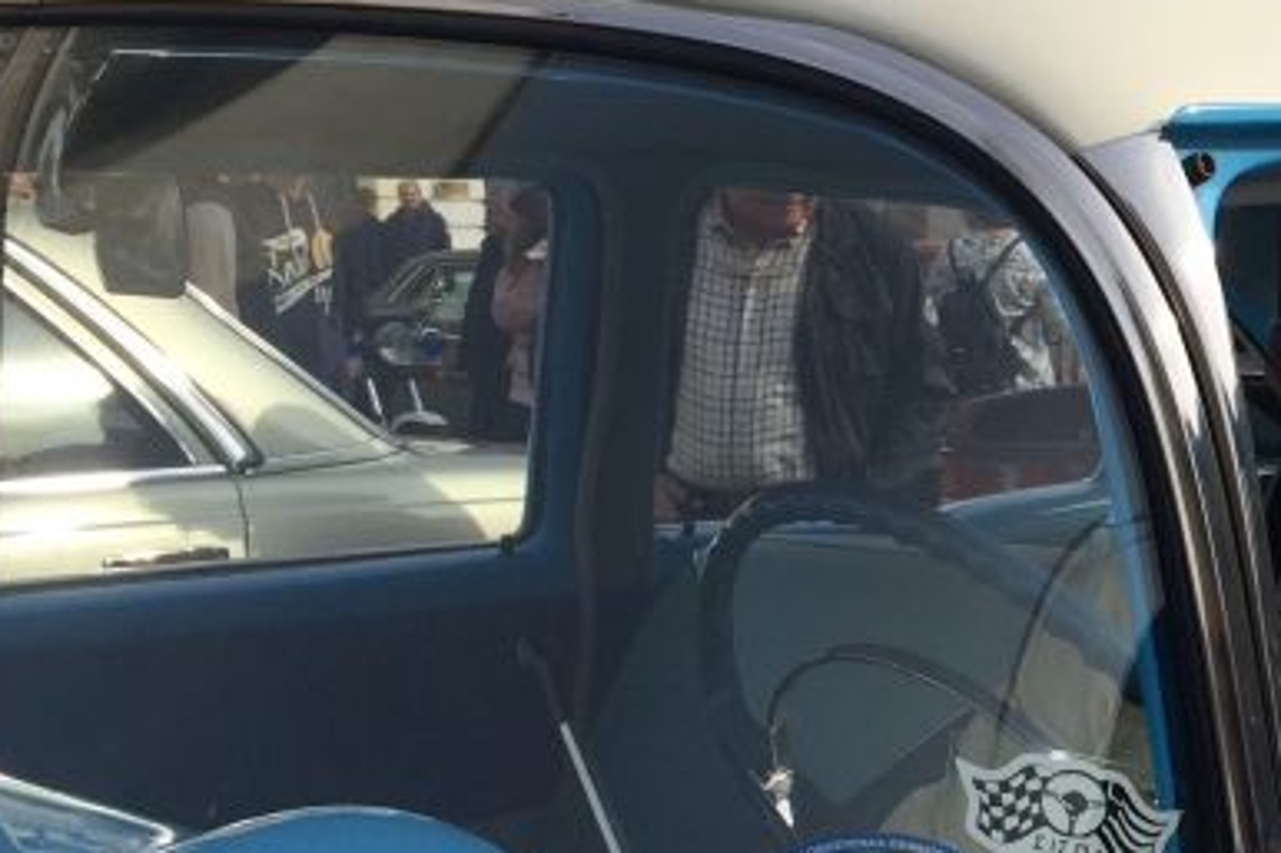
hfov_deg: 23.8
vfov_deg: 16.9
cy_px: 717
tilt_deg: -9.3
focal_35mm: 80
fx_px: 2845
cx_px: 1397
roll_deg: -0.9
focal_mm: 4.15
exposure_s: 1/2475
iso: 32
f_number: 2.2
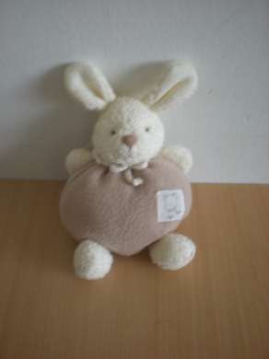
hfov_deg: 37.7
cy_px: 180
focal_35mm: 38
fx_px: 394
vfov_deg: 49.0
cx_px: 134
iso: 200
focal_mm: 6.3
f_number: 3.1
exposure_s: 1/17.8
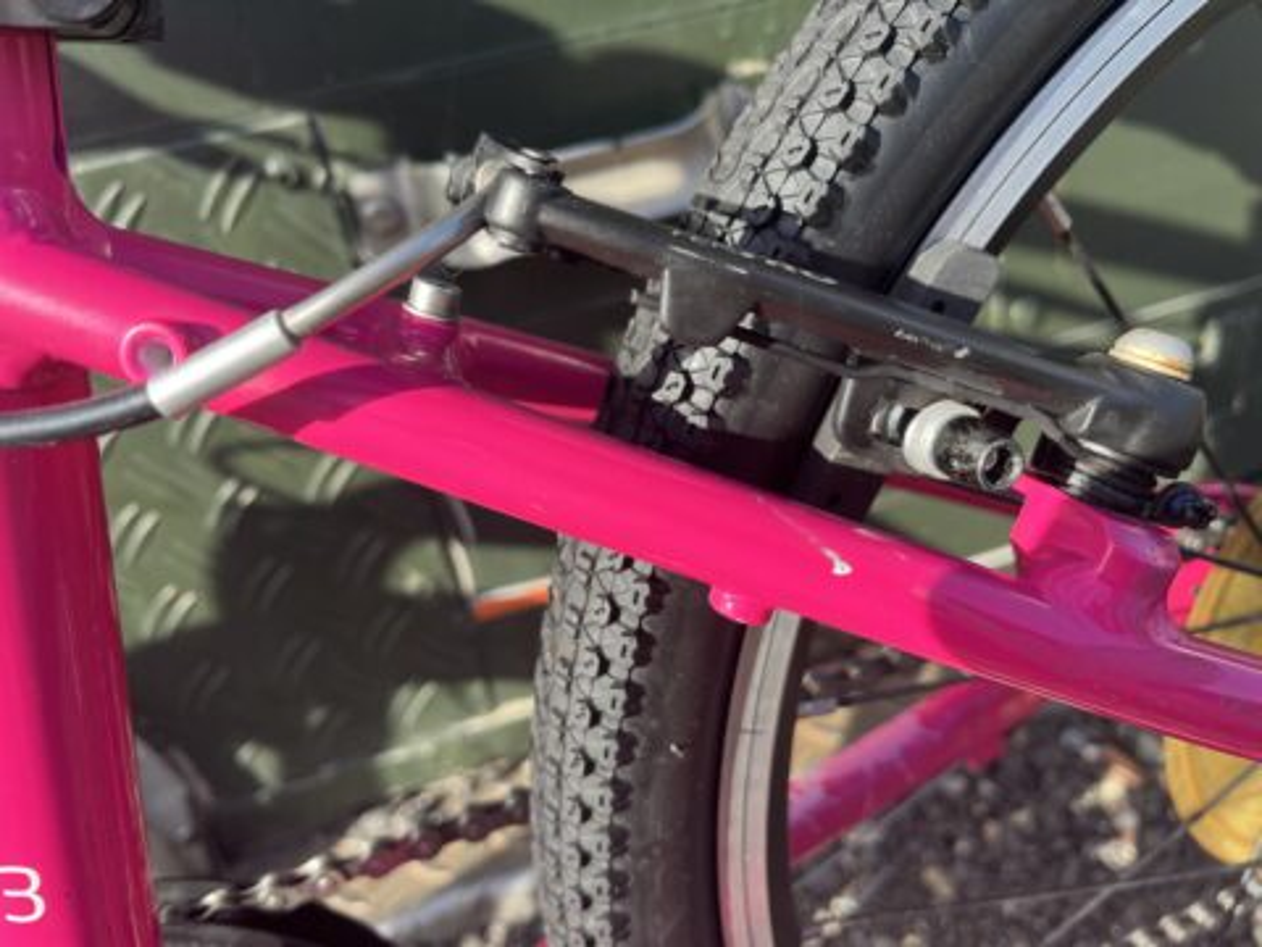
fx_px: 948
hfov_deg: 67.3
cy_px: 474
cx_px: 631
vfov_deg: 53.1
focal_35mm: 26
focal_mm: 5.1
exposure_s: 1/766
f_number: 1.6
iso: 50
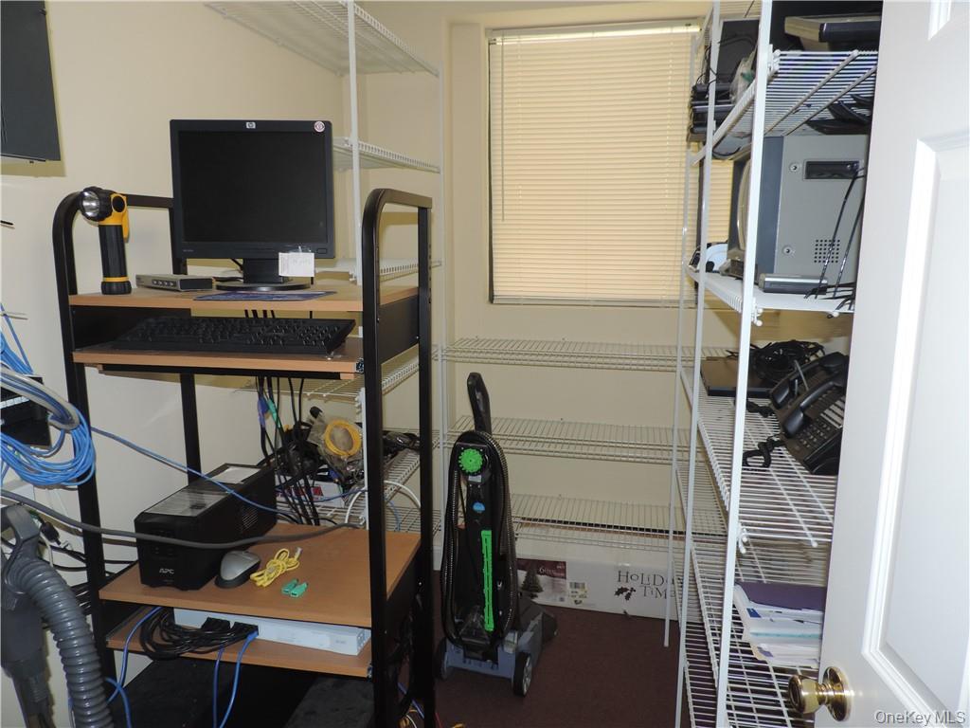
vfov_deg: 56.8
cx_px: 485
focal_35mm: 24
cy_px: 364
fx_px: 673
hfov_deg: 71.6
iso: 200
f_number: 3
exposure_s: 1/30
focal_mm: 4.3
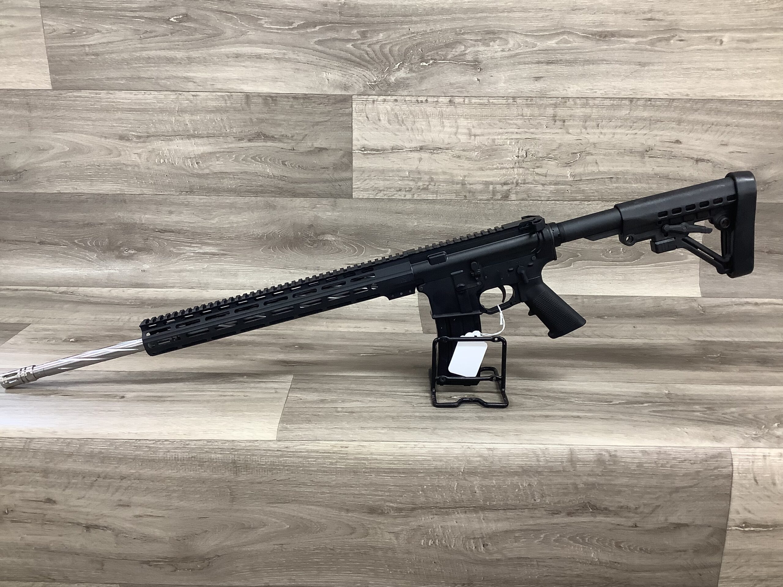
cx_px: 392
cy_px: 294
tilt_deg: -18.4
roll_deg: -2.0
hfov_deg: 58.4
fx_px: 701
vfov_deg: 45.4
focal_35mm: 31
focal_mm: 3.3
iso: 125
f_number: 2.4
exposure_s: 1/60
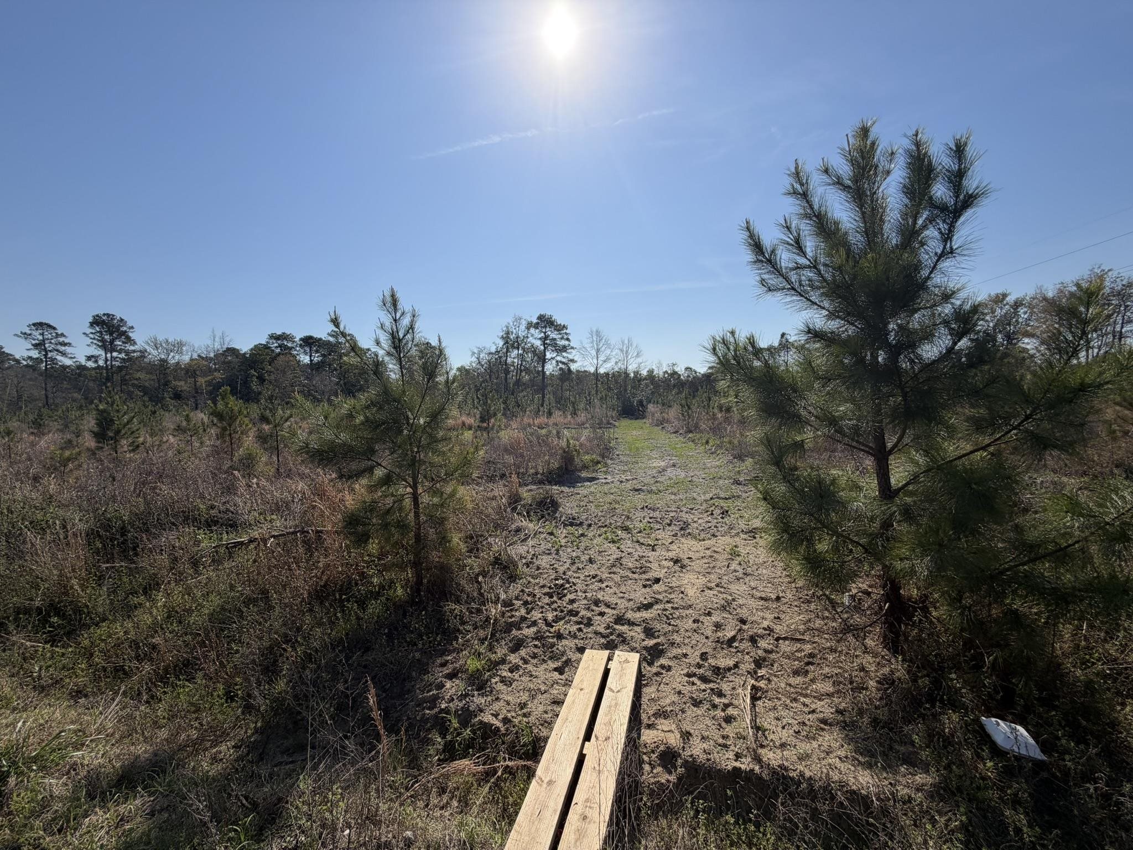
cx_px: 566
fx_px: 458
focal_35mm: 14
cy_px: 425
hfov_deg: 102.1
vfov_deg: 85.7
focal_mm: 2.22
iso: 20
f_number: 2.2
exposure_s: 1/1368
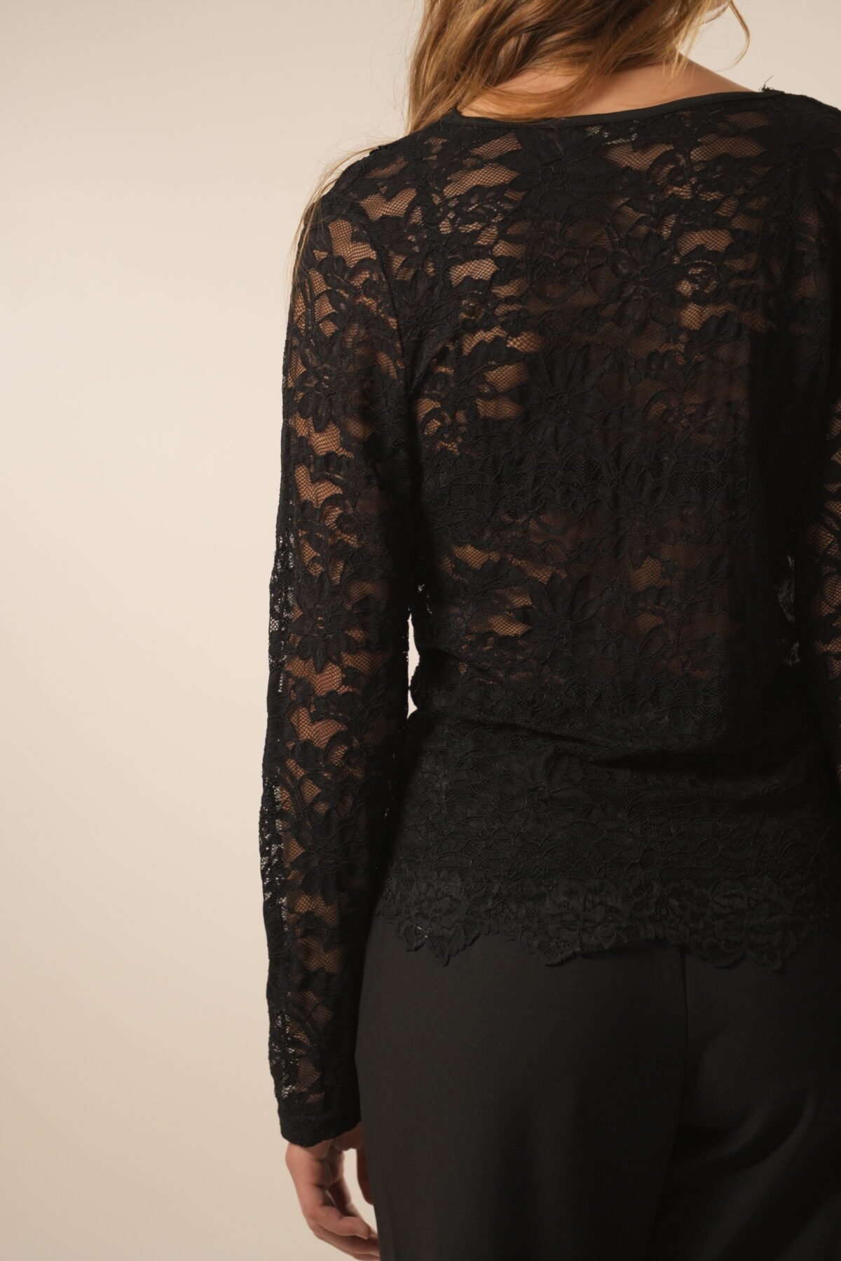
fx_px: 6903
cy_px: 630
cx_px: 420
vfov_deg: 10.4
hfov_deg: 7.0
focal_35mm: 197
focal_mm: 197
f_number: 4
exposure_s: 1/125
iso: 1250
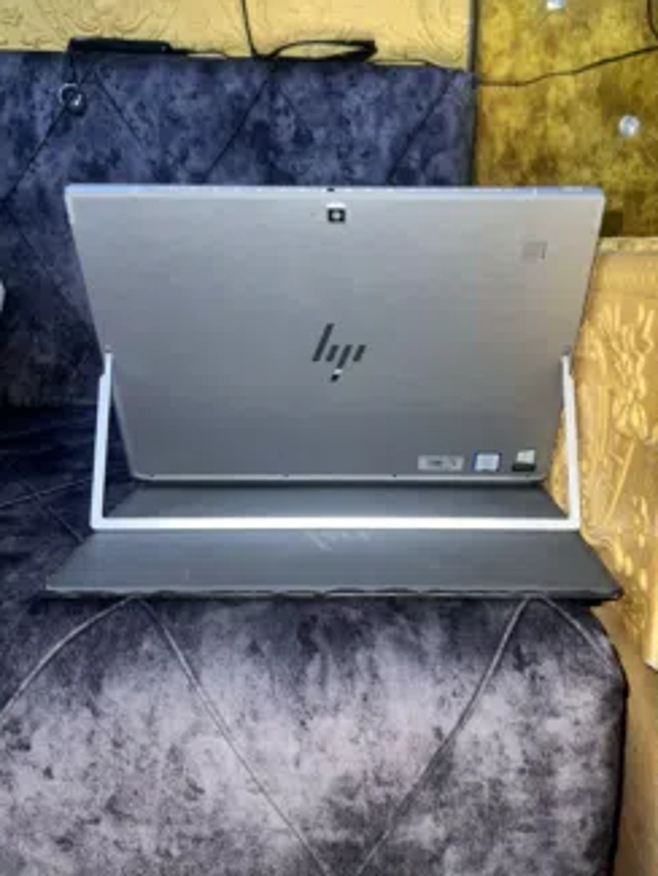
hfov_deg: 44.0
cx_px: 380
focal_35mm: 32
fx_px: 810
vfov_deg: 56.6
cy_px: 385
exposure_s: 1/17
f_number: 1.5
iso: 100
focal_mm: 5.7
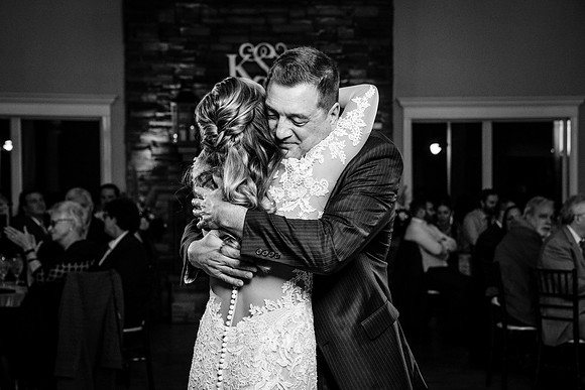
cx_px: 344
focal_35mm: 83
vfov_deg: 16.4
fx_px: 1356
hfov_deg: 24.3
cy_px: 240
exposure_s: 1/200
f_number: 5.6
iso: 2000
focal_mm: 67
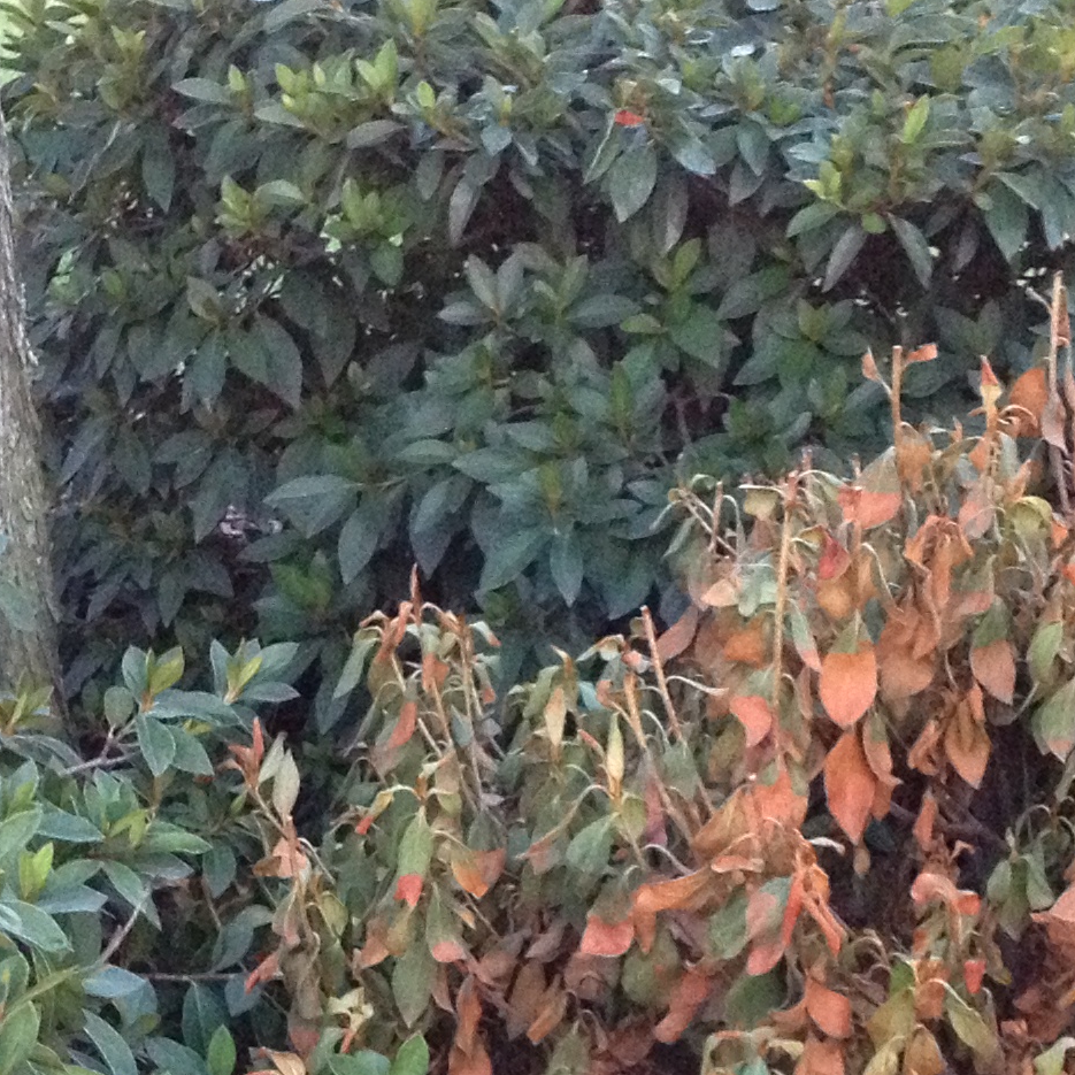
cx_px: 205
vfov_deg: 15.9
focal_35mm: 108
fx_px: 3795
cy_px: 1044
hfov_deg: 16.0
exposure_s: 1/20
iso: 400
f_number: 2.4
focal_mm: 4.28
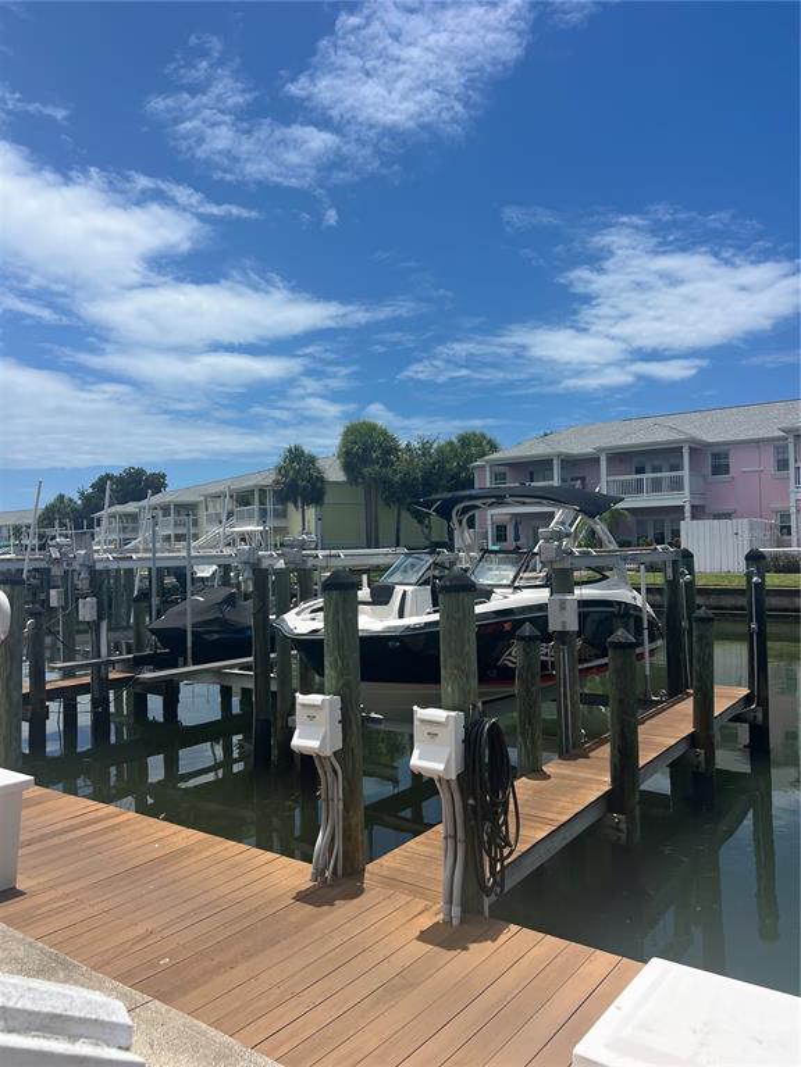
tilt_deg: +2.8
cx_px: 400
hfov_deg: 53.1
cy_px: 534
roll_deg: +1.4
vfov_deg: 67.3
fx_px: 802
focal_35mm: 26
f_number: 1.5
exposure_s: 1/7463
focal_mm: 5.7
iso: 50
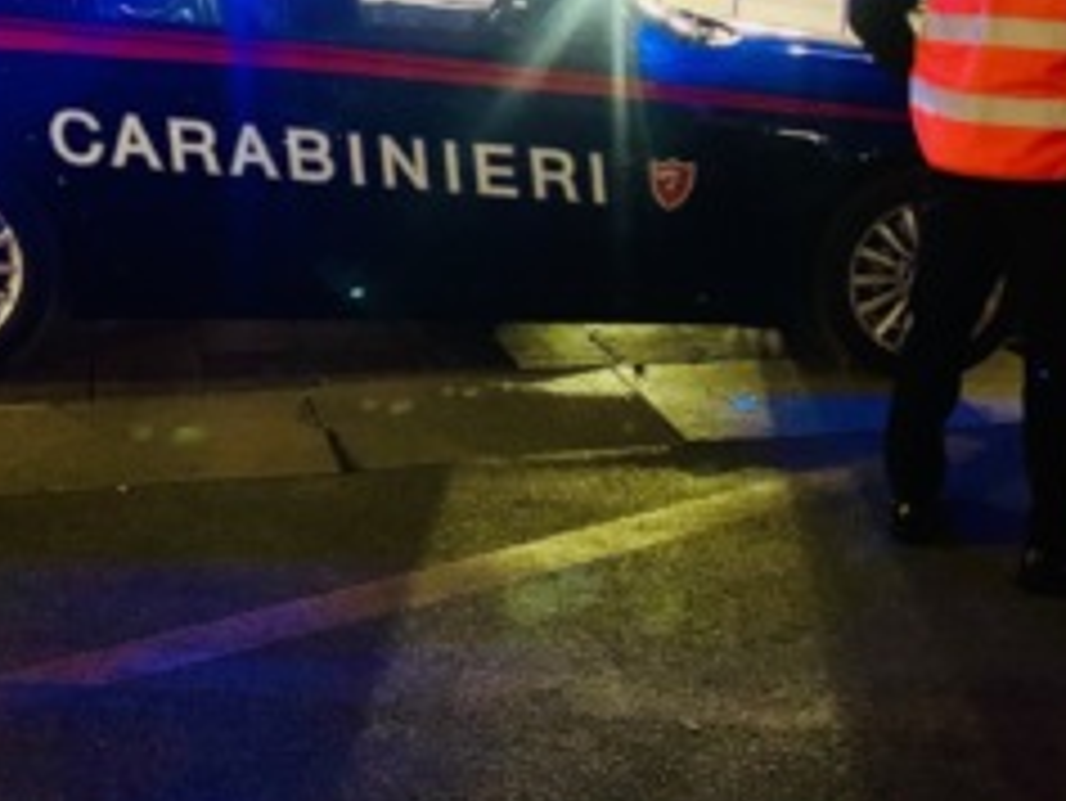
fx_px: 1417
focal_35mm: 46
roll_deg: -2.4
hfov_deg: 41.2
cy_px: 128
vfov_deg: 30.6
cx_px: 486
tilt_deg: -10.5
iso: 800
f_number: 1.8
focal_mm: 4.25
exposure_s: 1/17
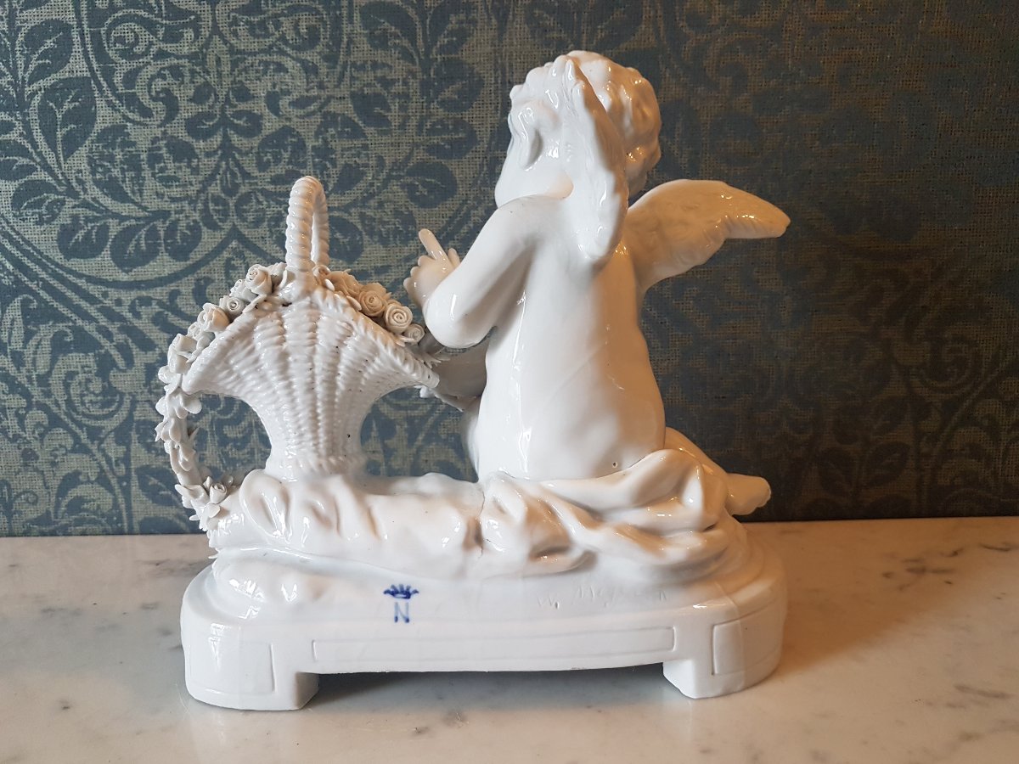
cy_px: 382
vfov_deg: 53.1
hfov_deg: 67.3
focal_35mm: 26
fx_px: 765
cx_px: 510
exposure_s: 1/33
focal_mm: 4.2
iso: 160
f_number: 1.7
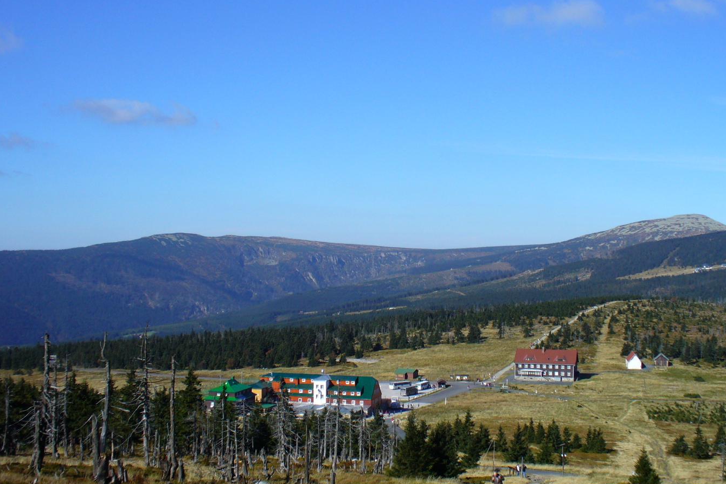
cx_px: 415
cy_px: 243
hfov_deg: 42.6
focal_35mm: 46
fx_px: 927
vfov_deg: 29.2
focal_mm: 6.1
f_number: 5.6
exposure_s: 1/500
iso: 80
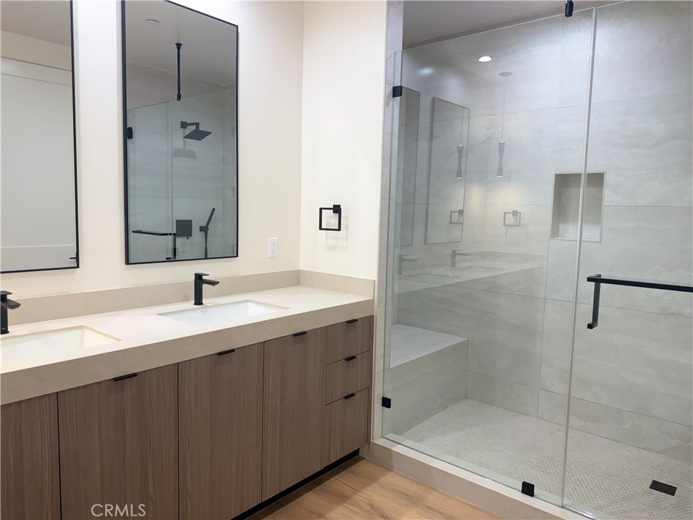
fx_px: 480
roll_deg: -2.3
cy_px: 260
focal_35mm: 24
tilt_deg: -4.8
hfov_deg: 71.6
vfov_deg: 56.8
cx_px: 346
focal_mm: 6.76
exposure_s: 1/120
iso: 125
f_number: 1.78
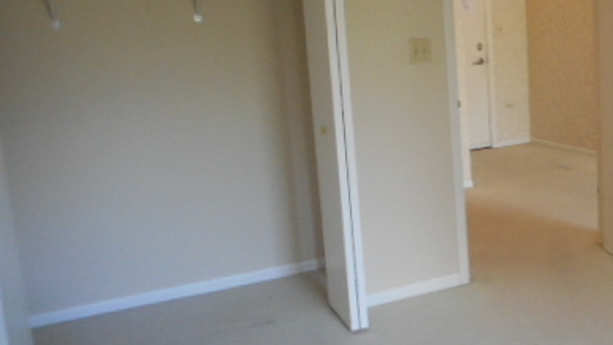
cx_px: 474
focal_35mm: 45
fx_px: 732
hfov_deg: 43.7
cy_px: 150
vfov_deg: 26.5
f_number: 3.7
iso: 250
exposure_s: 1/30
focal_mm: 4.5
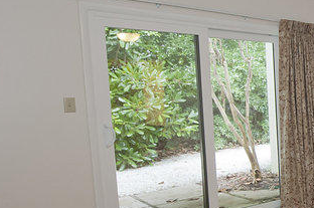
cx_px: 406
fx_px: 401
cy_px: 122
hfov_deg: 32.5
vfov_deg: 29.1
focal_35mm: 46
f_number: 6.3
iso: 1250
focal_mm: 14
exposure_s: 1/200
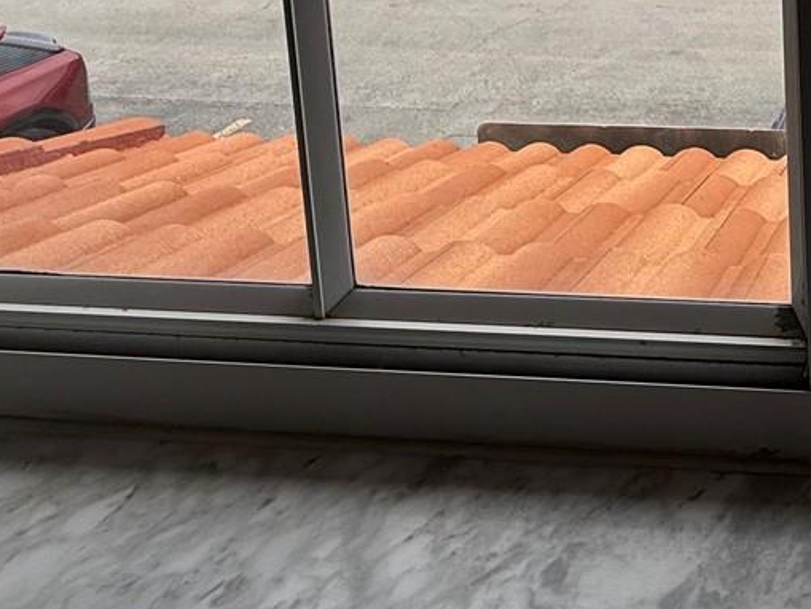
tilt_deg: -7.8
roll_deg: +0.6
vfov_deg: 27.3
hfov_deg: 35.9
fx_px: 1031
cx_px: 911
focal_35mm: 44
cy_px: -193
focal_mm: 2.22
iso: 50
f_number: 2.2
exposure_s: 1/1464
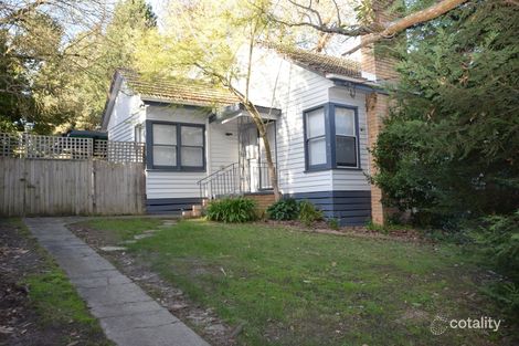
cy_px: 173
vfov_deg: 43.6
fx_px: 432
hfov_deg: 61.9
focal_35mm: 30
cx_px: 260
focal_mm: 20
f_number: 5.6
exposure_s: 1/125
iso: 500
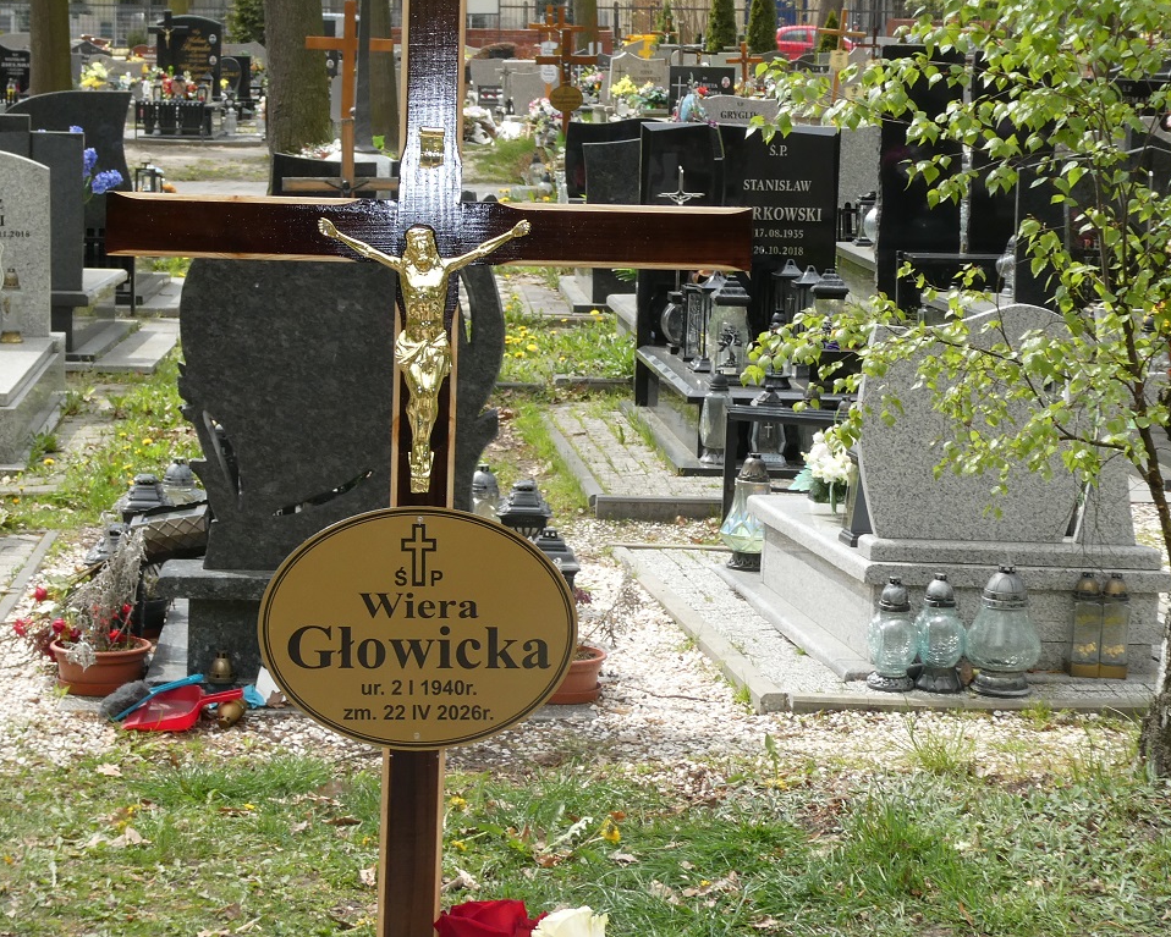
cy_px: 365
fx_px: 3051
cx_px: 401
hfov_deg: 21.7
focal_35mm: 88
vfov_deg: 17.5
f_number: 4.1
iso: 80
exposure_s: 1/200
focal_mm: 9.6
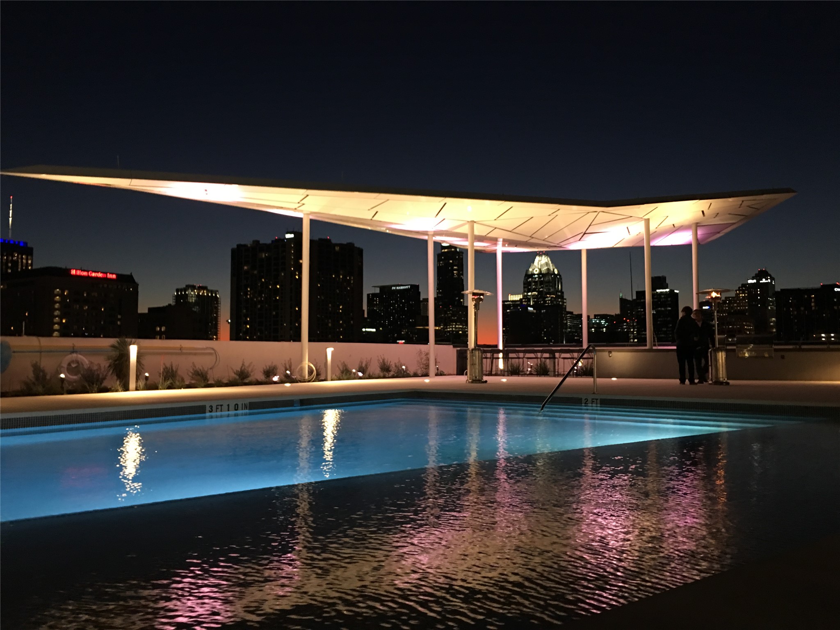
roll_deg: +0.8
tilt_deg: +5.0
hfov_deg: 61.7
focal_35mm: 29
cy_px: 315
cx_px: 420
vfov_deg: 48.2
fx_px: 704
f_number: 2.2
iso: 80
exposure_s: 1/8
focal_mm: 4.15
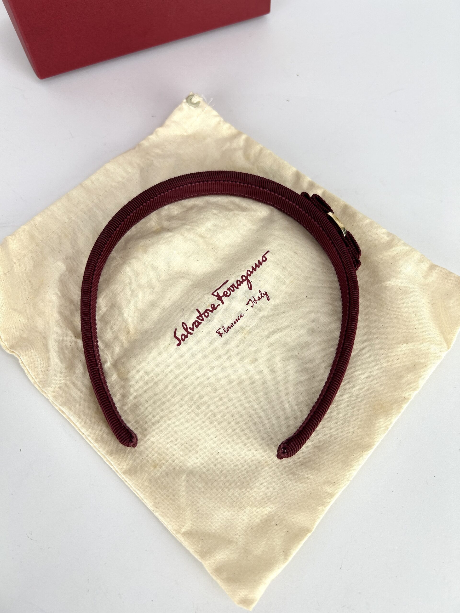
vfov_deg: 67.3
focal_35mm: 26
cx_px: 230
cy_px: 306
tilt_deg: -66.5
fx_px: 461
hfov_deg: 53.1
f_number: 1.5
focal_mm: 5.7
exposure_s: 1/159
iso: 40
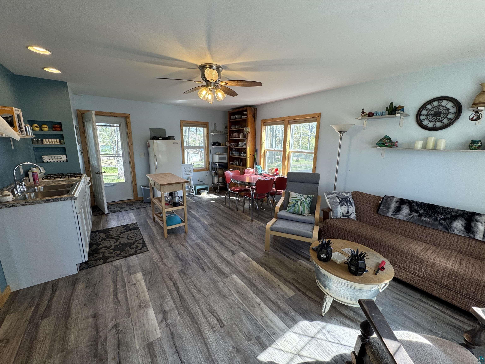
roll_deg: -1.1
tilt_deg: -11.5
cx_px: 242
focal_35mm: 14
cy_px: 182
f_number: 2.2
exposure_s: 1/120
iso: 100
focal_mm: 2.22
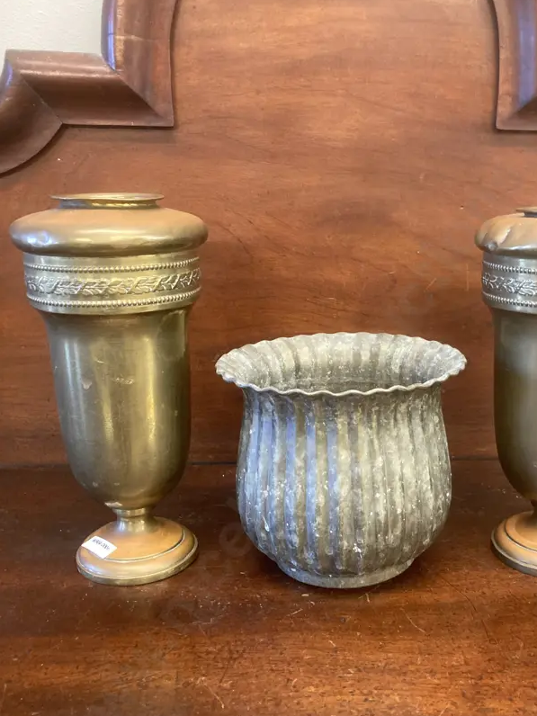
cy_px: 395
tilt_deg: -14.9
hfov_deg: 39.3
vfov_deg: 51.3
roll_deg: -0.7
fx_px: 745
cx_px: 344
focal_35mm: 36
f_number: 1.8
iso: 250
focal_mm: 3.99
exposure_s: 1/33
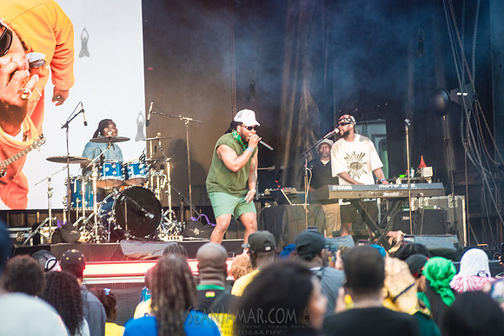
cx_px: 252
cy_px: 168
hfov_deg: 10.3
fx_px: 2801
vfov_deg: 6.9
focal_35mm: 200
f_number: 4.5
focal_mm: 200
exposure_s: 1/400
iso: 1600
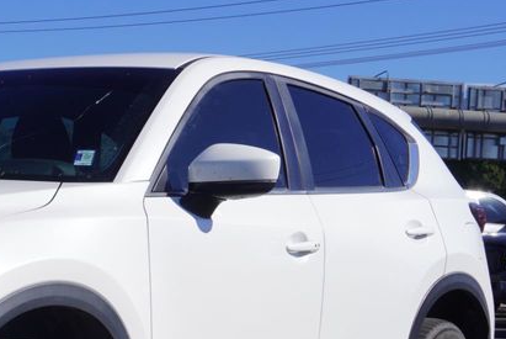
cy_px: 339
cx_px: -54
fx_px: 1576
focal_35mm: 112
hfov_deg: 17.6
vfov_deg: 12.1
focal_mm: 30
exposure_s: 1/200
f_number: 11
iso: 100
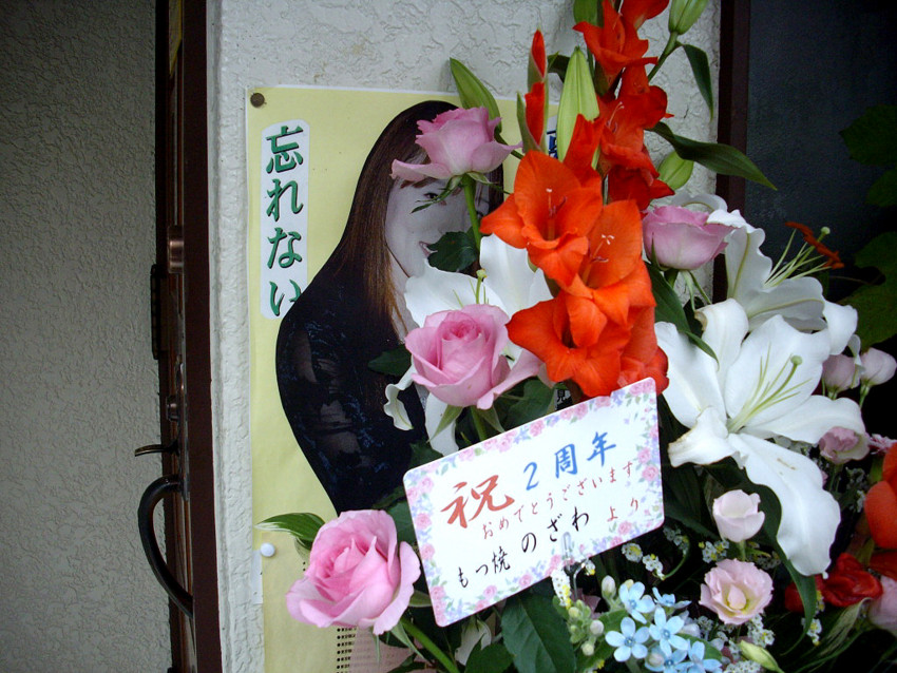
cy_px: 336
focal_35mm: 37
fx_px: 959
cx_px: 448
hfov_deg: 50.1
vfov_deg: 38.7
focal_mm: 6.2
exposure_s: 1/125
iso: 135
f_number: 2.8
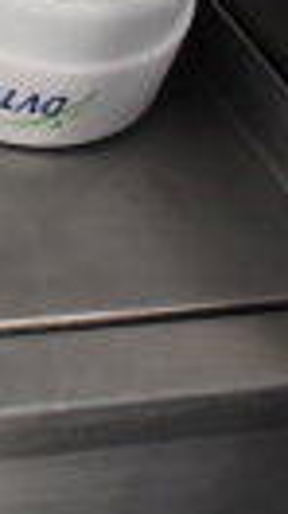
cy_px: -193
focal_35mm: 145
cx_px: -697
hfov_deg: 7.1
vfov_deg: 14.1
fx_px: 1974
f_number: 3.5
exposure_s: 1/30
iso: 1600
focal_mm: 20
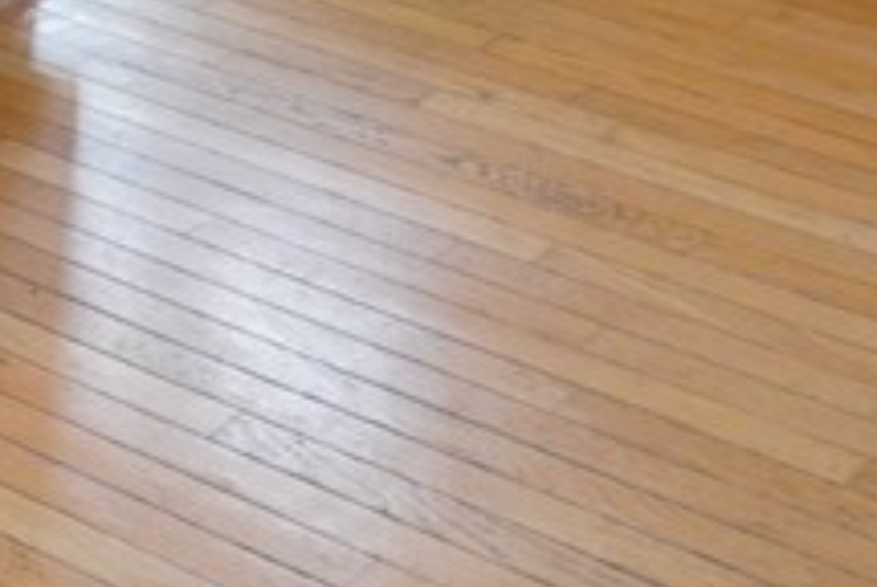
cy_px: -522
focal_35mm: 121
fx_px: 2952
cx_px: -173
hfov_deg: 16.2
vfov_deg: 10.6
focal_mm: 16
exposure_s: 1/160
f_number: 4
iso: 1000
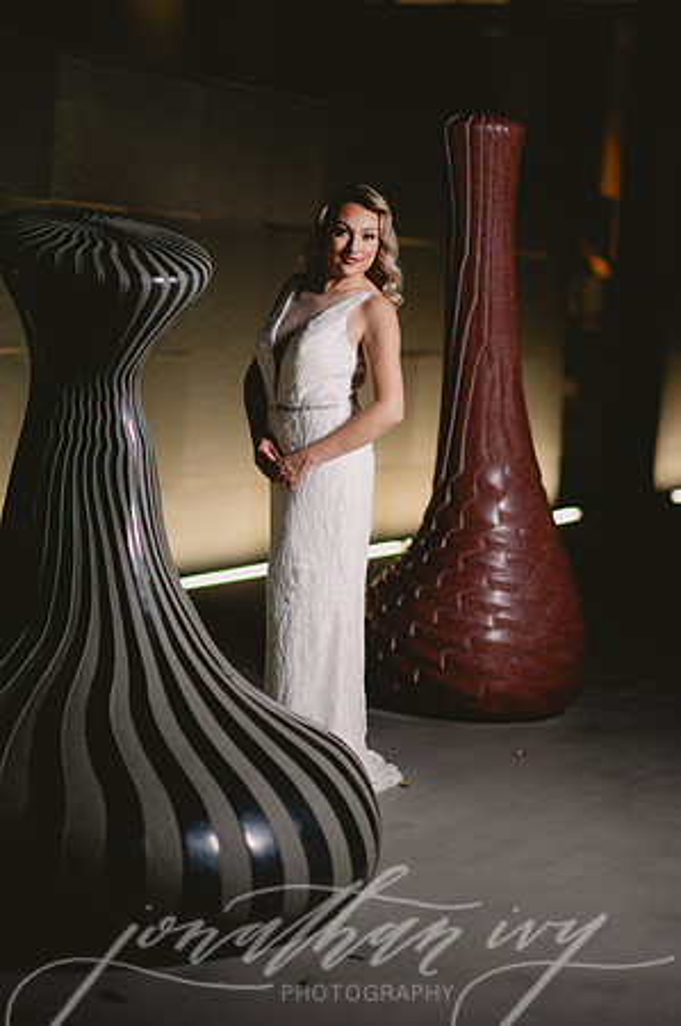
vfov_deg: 23.9
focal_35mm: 85
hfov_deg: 16.0
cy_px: 513
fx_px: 2417
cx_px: 340
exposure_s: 1/100
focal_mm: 85
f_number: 1.4
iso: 250
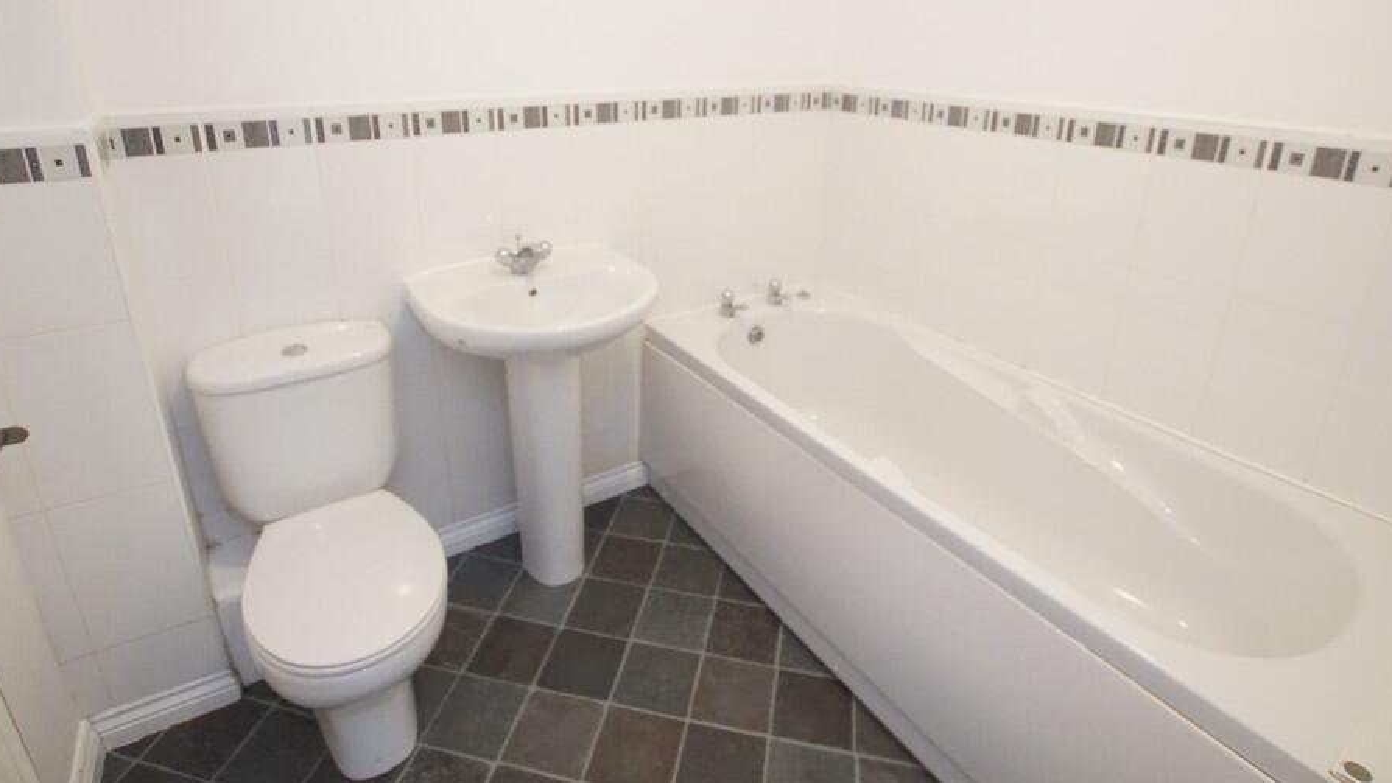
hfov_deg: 92.6
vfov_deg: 60.8
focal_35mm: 18
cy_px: 345
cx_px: 677
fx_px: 664
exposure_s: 1/160
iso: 3200
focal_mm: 10
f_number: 3.5
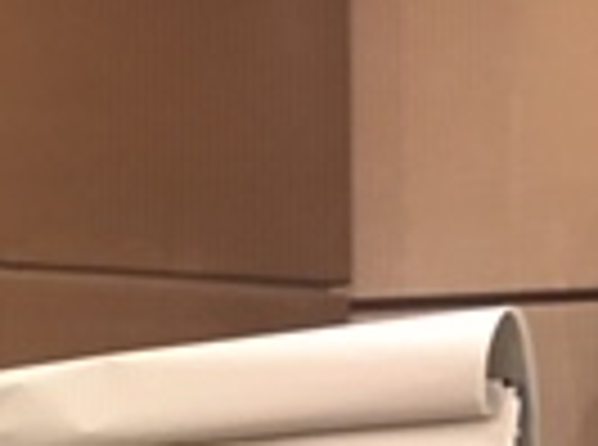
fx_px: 2412
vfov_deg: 10.0
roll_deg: +1.2
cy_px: 775
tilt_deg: -2.5
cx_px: -733
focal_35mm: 140
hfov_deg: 12.0
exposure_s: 1/20
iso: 200
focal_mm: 4.15
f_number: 2.2
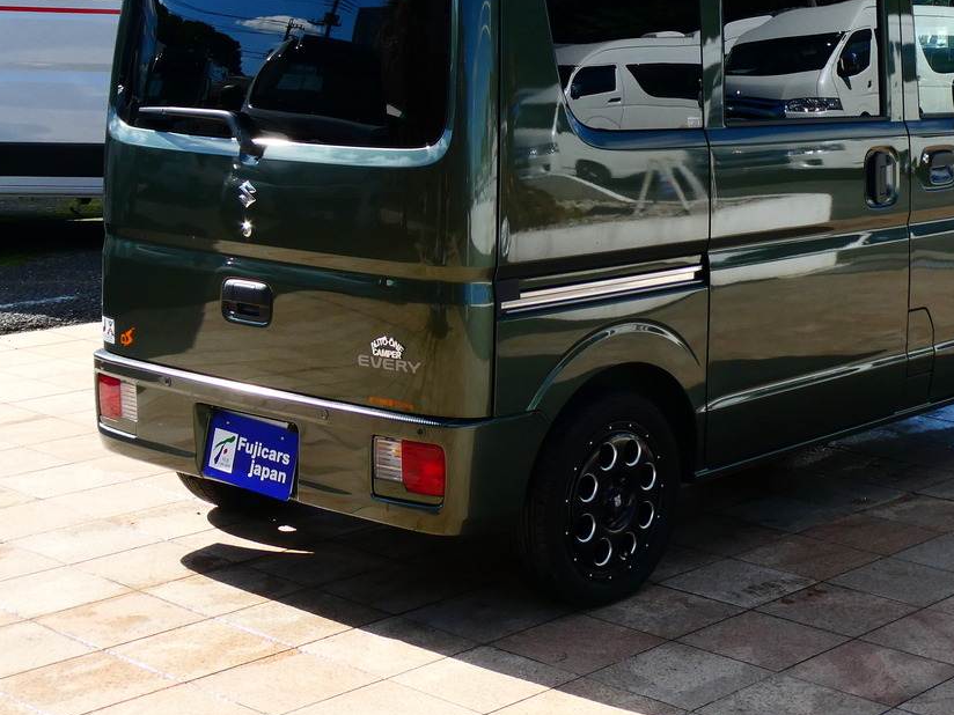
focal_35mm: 68
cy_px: 35
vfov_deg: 21.0
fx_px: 1874
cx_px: 593
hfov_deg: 28.5
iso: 80
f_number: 3.7
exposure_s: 1/500
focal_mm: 6.3
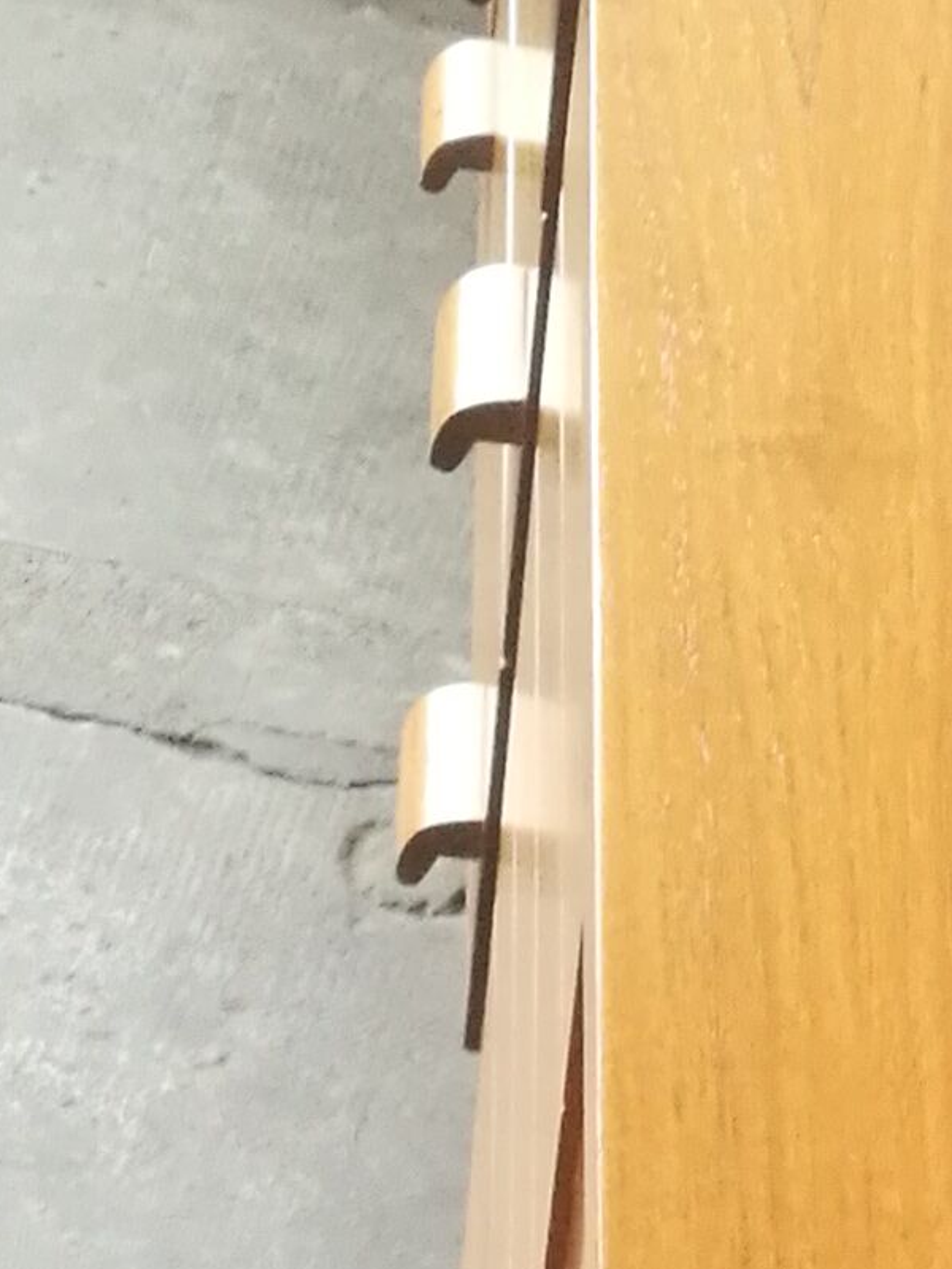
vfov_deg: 14.3
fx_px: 4914
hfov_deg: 10.6
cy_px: 1470
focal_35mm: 134
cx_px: 1537
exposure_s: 1/33.3
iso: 250
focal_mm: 4.5
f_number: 2.2
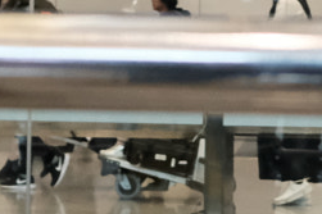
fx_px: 1993
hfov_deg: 9.2
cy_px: 7
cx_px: 271
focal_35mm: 223
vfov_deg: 6.1
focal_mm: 23
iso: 4000
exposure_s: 1/500
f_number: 2.8
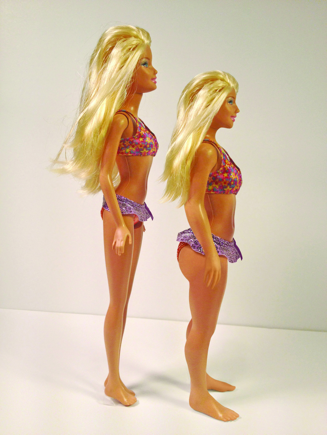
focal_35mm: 35
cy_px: 218
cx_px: 164
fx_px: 441
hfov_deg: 40.7
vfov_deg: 52.6
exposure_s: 1/120
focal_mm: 4.28
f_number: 2.4
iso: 64
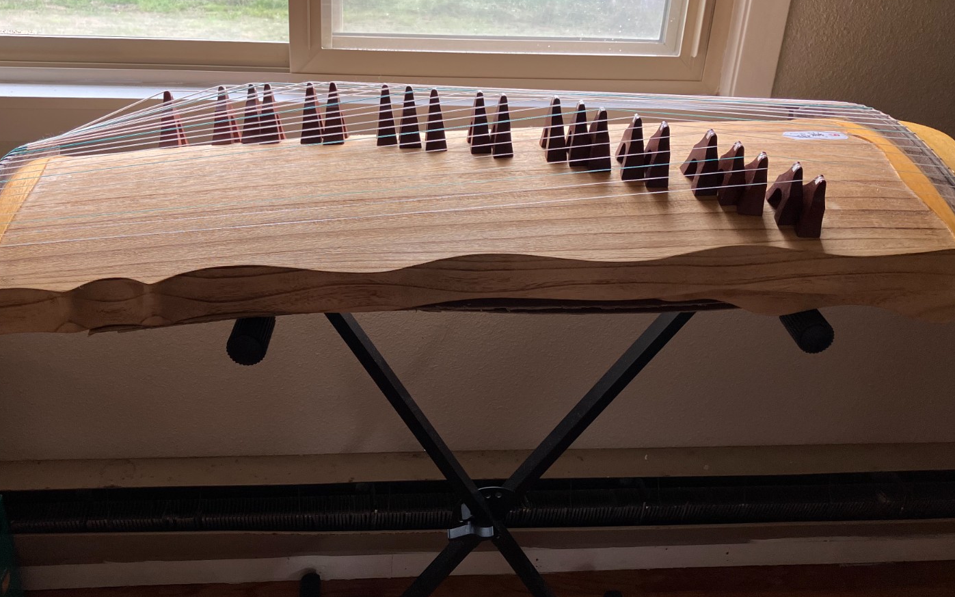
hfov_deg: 56.6
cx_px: 438
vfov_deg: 37.2
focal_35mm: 34
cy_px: 258
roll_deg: -3.7
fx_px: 885
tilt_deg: -24.3
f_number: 1.8
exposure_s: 1/104
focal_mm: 3.99
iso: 80
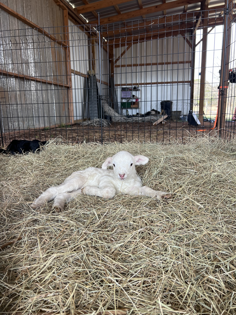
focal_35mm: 26
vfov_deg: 67.3
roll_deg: +1.8
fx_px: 236
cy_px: 158
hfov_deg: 53.1
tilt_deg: -11.9
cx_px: 118
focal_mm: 5.7
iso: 40
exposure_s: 1/231
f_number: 1.5
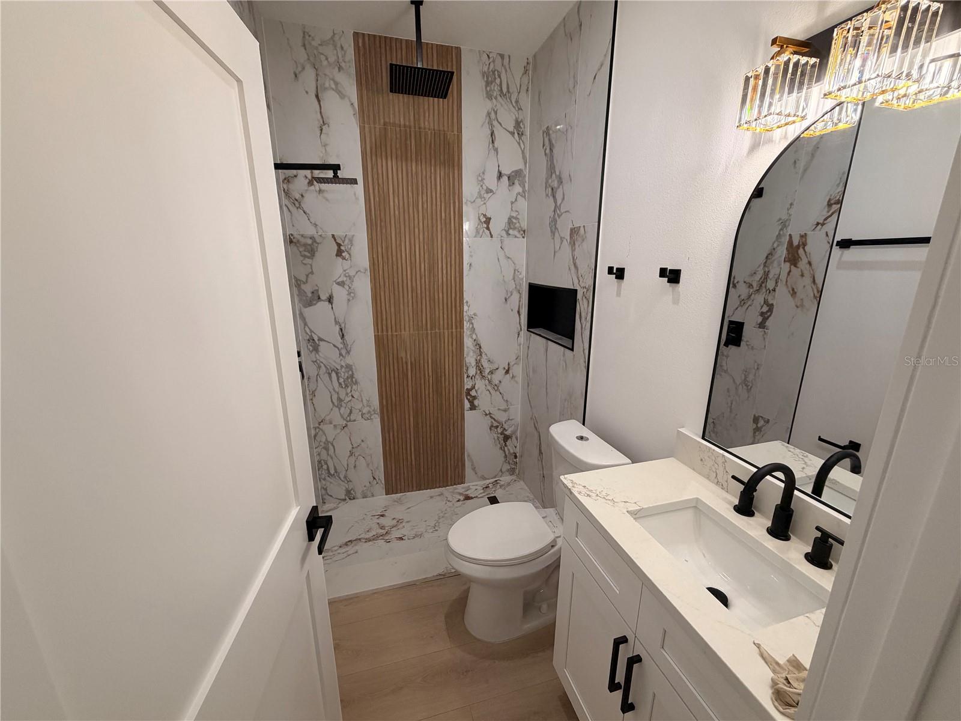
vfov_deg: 85.7
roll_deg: +0.2
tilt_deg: -14.8
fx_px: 389
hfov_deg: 102.1
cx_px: 480
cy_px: 360
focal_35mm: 14
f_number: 2.2
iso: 160
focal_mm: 2.22
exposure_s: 1/120
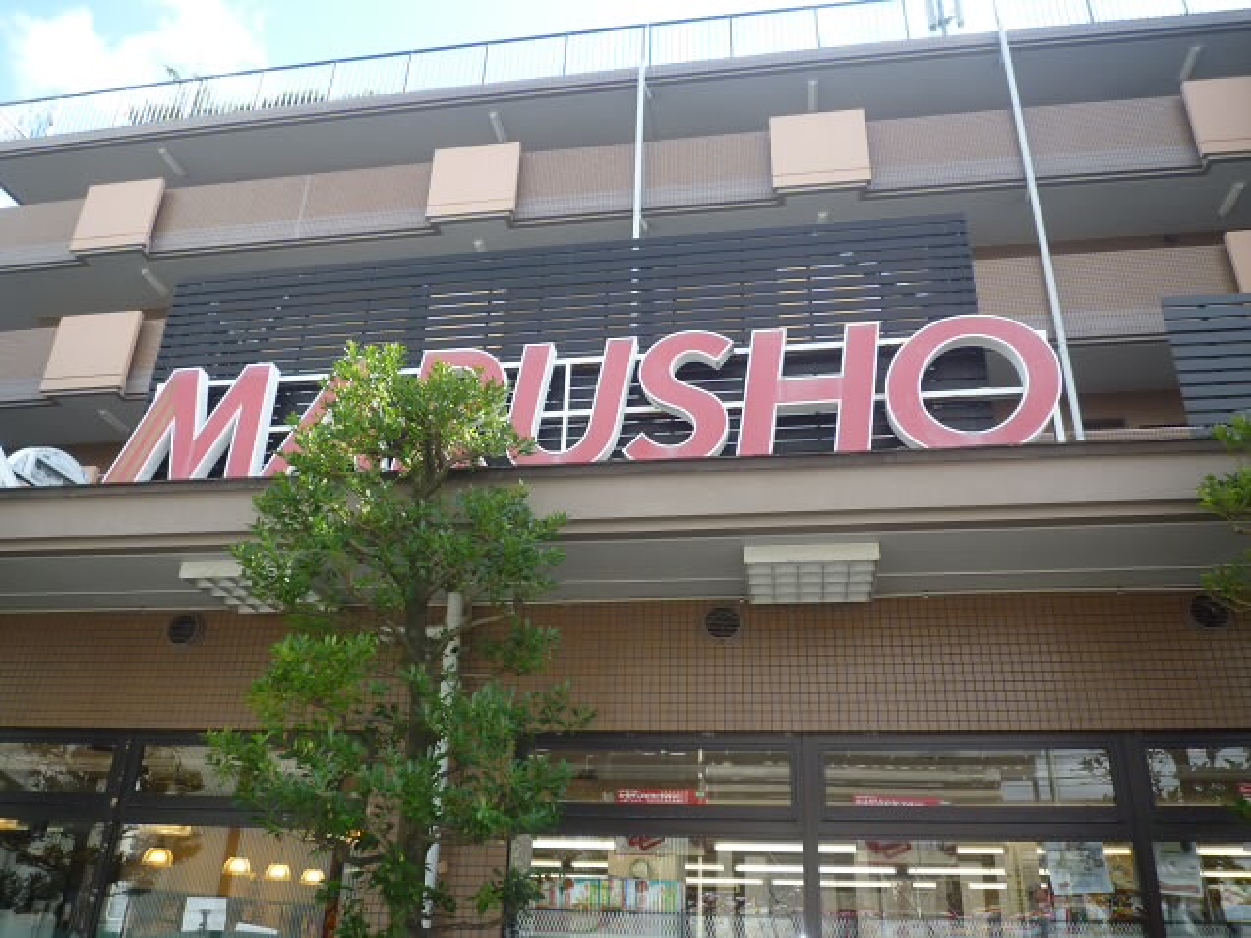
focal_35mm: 28
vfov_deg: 49.7
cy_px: 469
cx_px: 626
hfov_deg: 63.4
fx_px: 1012
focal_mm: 4.9
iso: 80
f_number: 2.9
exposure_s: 1/250
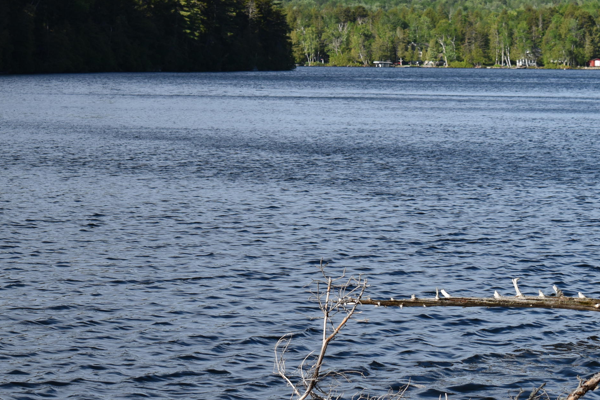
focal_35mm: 132
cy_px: 178
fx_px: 2196
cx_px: 267
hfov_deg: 15.6
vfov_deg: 10.4
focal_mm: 55
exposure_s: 1/320
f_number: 8
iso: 100
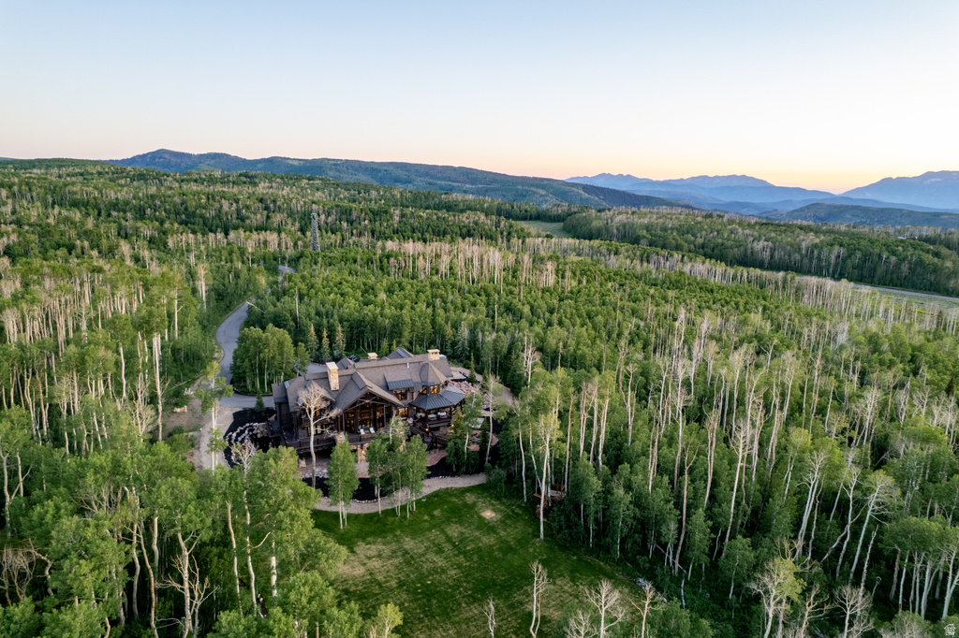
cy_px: 319
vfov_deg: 57.2
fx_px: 586
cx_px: 480
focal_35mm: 22
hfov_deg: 78.6
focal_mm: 8.38
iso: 100
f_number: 2.8
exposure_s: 1/50
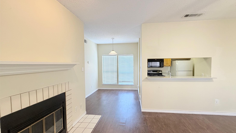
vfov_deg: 67.1
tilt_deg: -1.8
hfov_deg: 99.3
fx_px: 100
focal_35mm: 16
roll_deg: +0.6
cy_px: 69
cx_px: 123
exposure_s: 1/60
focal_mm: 2.22
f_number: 2.2
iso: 200
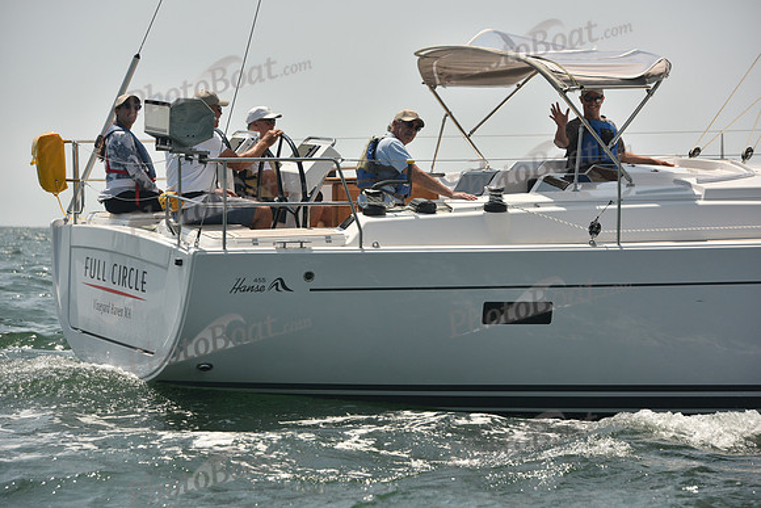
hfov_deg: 15.2
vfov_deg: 10.2
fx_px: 2854
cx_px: 380
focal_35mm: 135
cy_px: 254
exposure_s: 1/1000
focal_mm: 135
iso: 320
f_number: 7.1
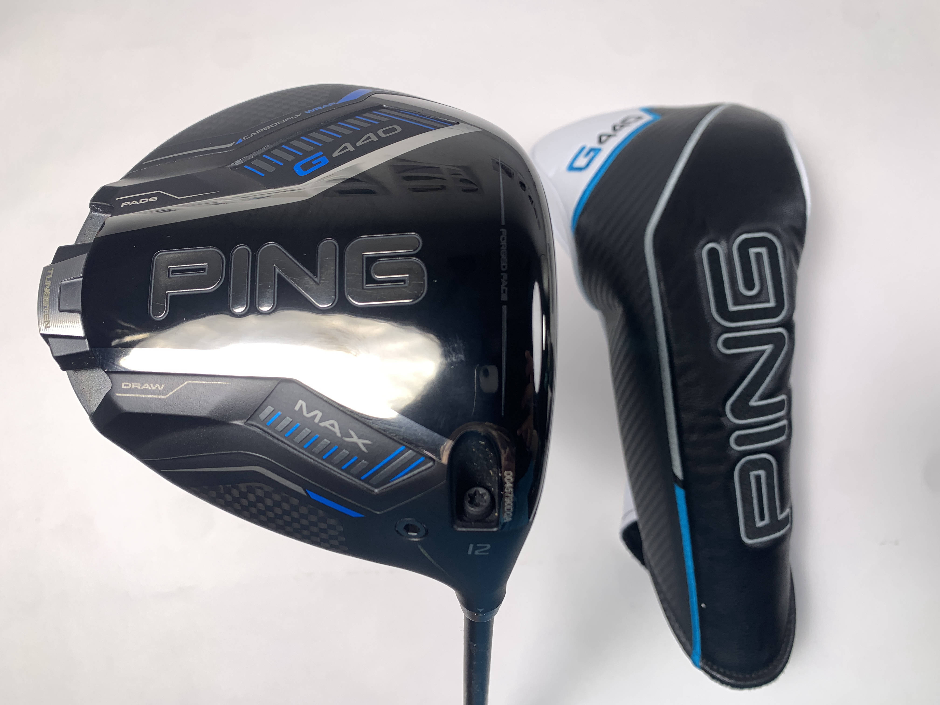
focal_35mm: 26
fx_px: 706
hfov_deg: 67.3
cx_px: 470
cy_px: 352
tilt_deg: -79.9
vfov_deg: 53.1
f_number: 1.8
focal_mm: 4.25
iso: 25
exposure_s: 1/133
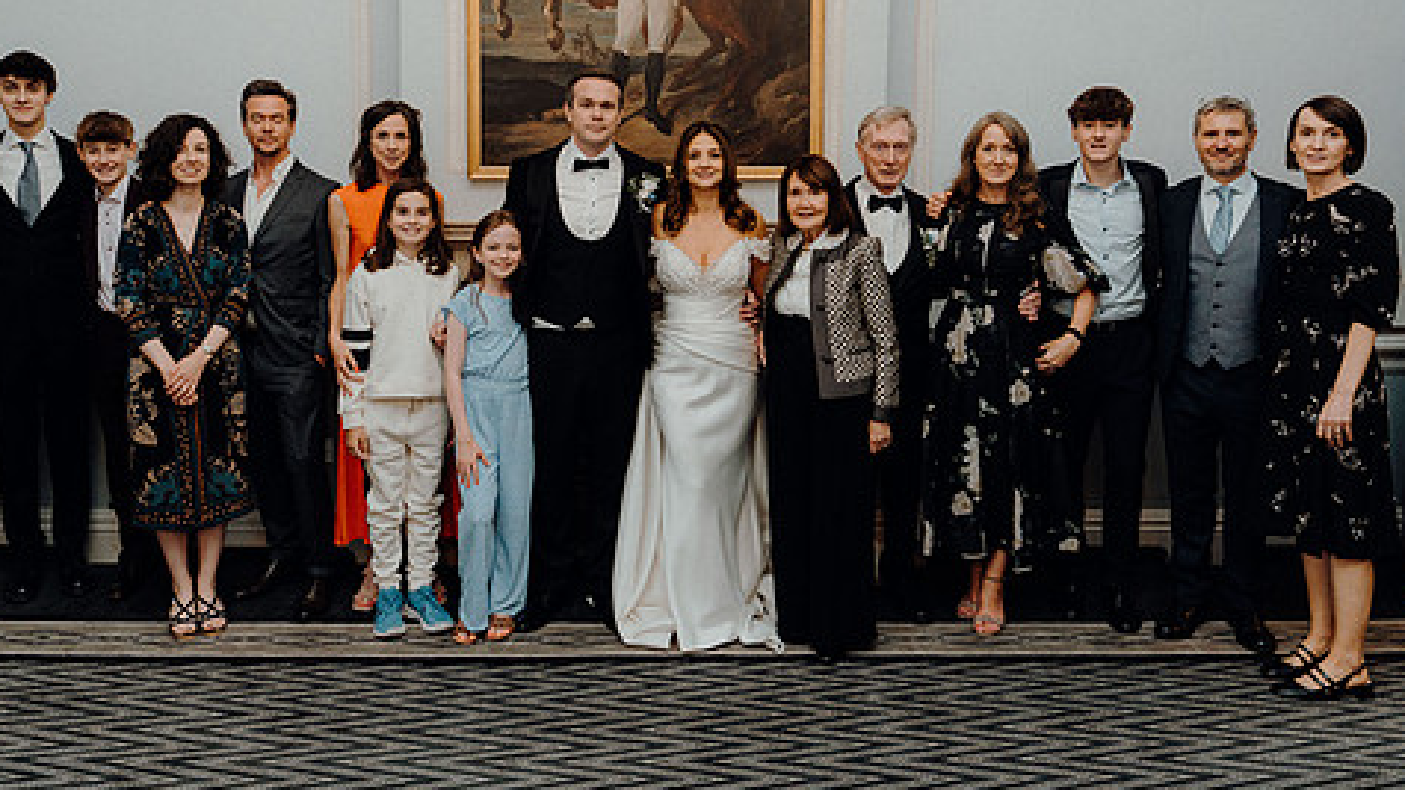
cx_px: 627
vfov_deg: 36.2
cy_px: 256
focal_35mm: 32
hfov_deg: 60.9
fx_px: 1192
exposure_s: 1/125
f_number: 5
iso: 2500
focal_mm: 25
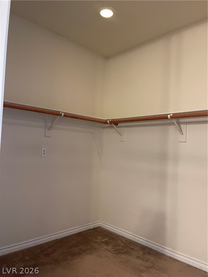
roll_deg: -2.0
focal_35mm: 26
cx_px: 104
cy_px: 138
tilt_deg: +2.4
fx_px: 208
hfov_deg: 53.1
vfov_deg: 67.3
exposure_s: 1/40
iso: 500
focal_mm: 5.1
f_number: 1.6
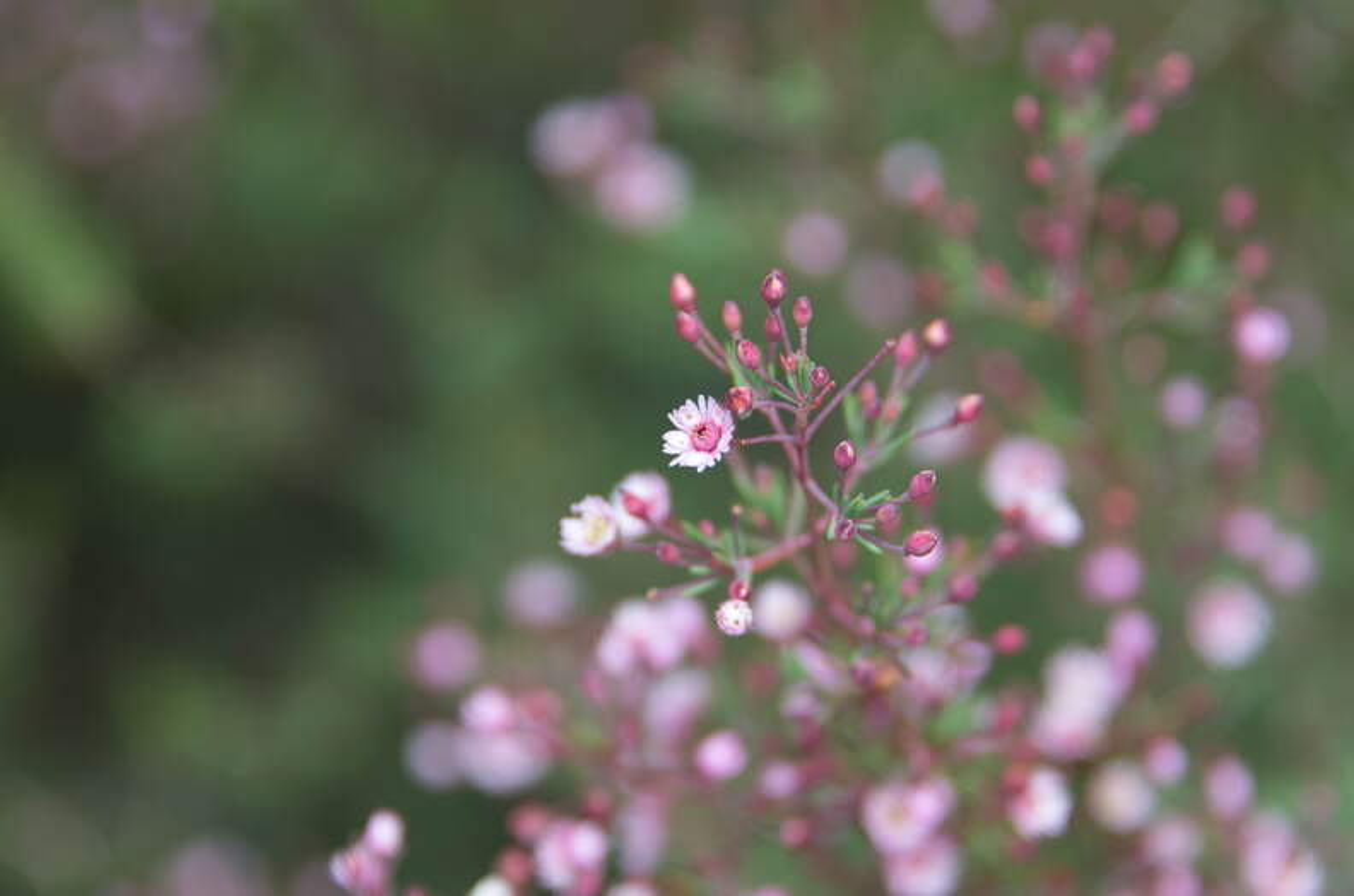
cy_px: 448
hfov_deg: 7.6
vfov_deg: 5.1
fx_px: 10131
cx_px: 677
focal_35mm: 270
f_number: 5.6
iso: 125
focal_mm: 180
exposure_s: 1/250
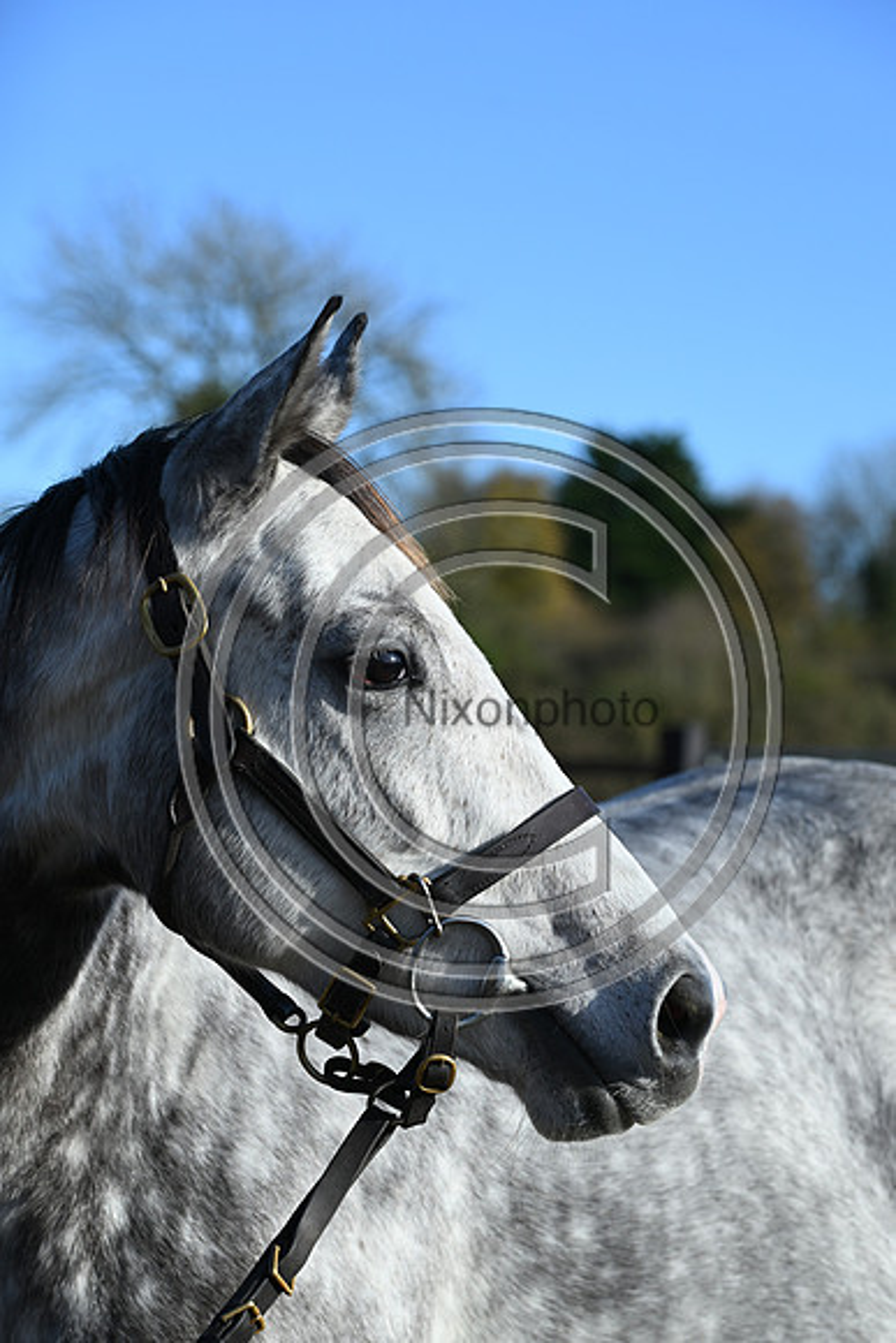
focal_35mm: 102
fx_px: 3805
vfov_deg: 20.0
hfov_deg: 13.4
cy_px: 672
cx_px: 448
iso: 360
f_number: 5.6
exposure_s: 1/1250
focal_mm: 102
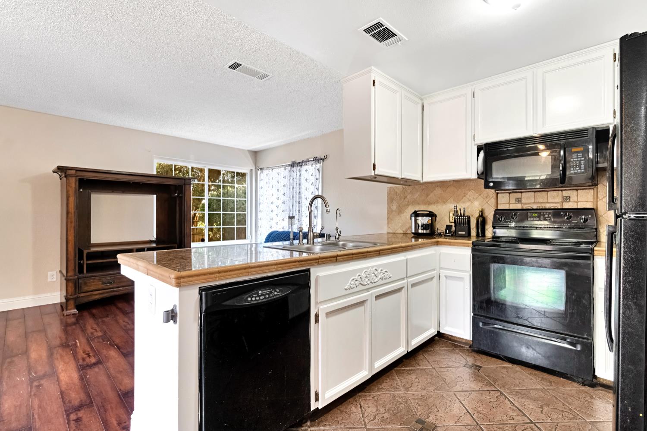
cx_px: 324
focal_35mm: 15
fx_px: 269
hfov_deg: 100.4
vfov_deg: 77.3
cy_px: 216
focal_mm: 10
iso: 400
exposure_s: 1/6
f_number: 8
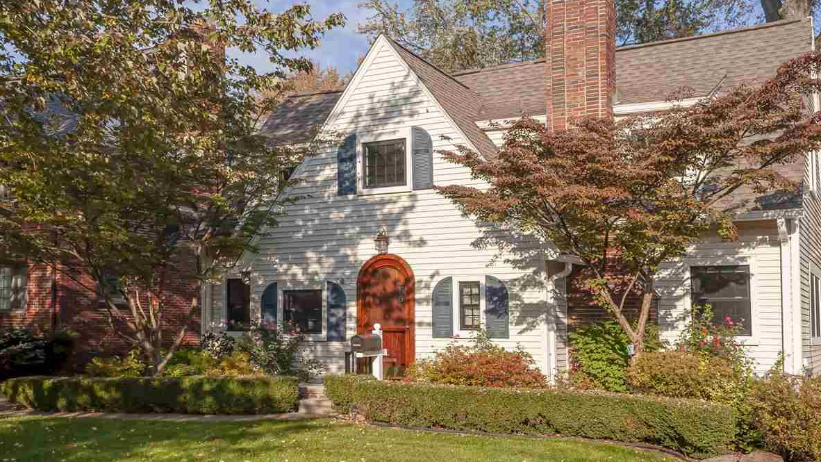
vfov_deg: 34.6
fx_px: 740
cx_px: 422
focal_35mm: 34
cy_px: 214
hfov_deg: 58.0
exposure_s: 1/400
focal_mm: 20
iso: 200
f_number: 8
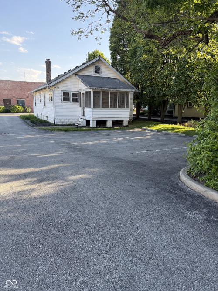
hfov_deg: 56.8
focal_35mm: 24
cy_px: 146
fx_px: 202
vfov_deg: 71.6
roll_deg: -0.4
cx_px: 109
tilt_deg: -11.1
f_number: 1.78
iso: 100
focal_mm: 6.76
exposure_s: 1/765
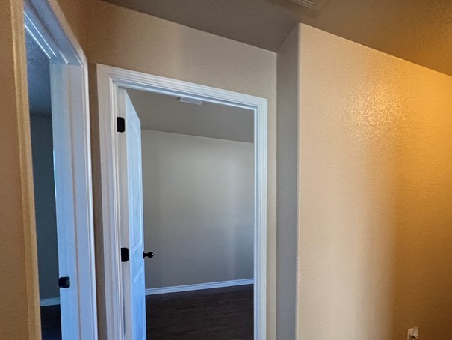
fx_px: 287
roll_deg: -0.6
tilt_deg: -4.4
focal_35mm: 22
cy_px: 233
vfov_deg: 59.4
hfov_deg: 70.3
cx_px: 349
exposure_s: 1/60
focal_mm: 1.57
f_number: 1.8
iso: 320
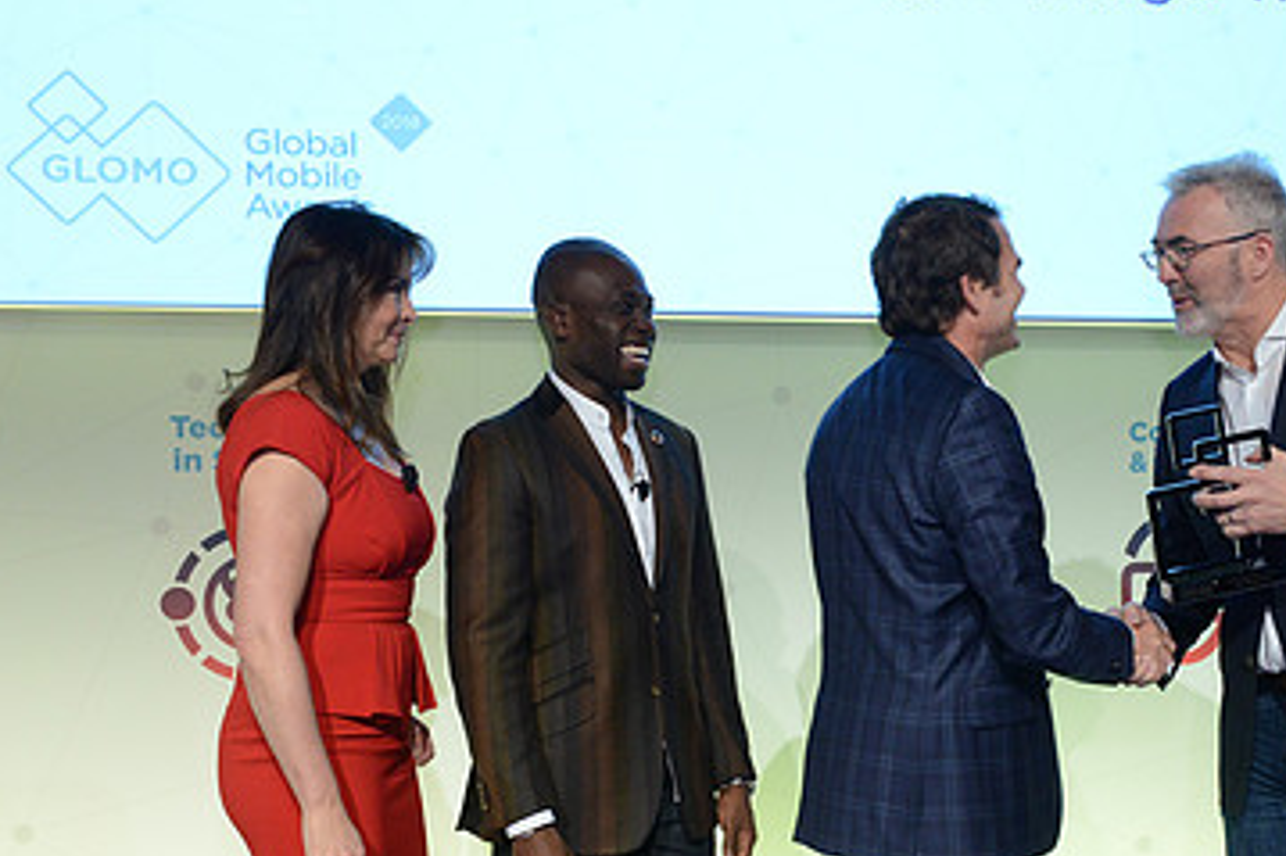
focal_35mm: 55
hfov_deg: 35.9
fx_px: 1964
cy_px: 564
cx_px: 860
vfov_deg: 24.5
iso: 2500
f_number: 6.3
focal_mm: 34
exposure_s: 1/100
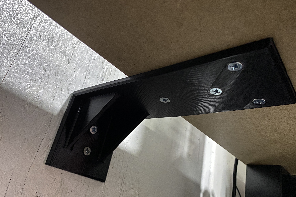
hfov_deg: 65.5
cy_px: 107
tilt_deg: +24.9
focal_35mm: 28
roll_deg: -12.9
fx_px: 230
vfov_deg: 46.4
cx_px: 153
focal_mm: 4.25
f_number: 1.8
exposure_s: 1/40
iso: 500
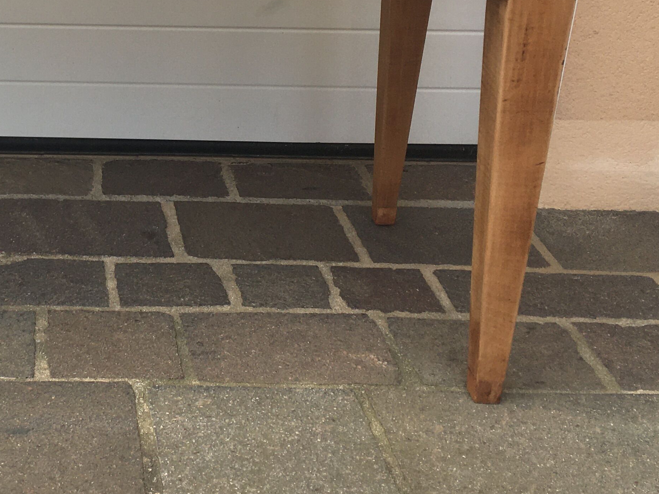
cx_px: 15
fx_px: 1199
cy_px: 134
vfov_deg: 23.1
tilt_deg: -23.4
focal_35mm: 63
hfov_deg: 29.0
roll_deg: -2.7
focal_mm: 4.15
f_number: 2.2
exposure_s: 1/318
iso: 25
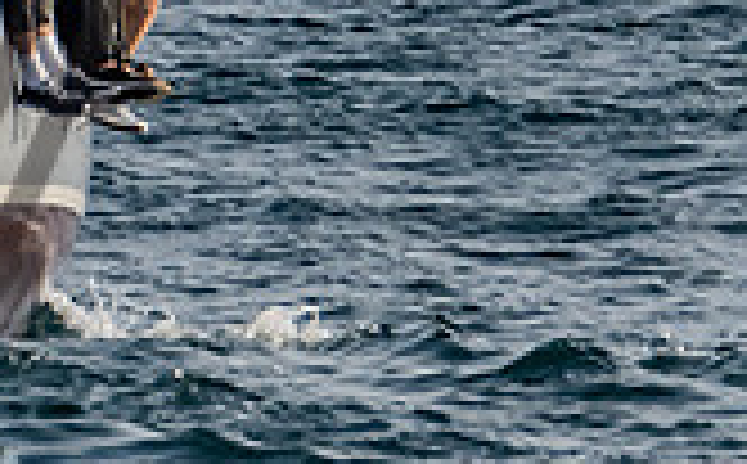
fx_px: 34072
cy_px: -1050
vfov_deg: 0.8
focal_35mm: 1677
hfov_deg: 1.3
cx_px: -149
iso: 400
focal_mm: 200
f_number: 9
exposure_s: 1/1250
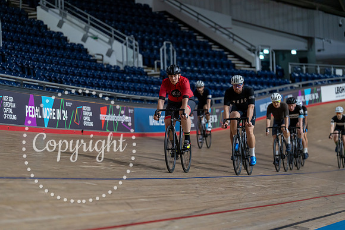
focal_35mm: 146
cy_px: 115
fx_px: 1399
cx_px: 172
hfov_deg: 14.1
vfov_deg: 9.4
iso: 3200
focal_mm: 146
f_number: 2.8
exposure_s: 1/800
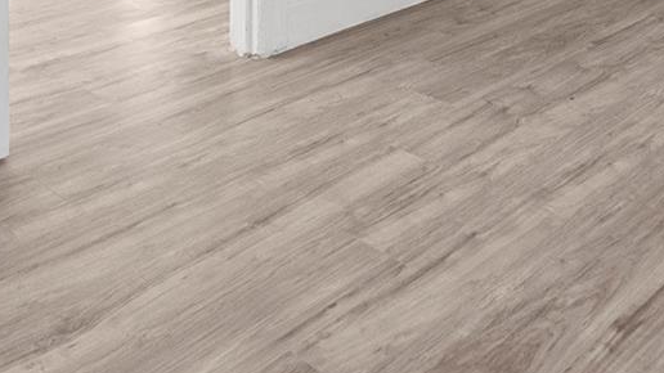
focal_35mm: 54
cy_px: -280
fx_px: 944
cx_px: 503
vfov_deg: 18.2
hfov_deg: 37.7
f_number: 9
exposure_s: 1/60
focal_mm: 16.5
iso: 2000
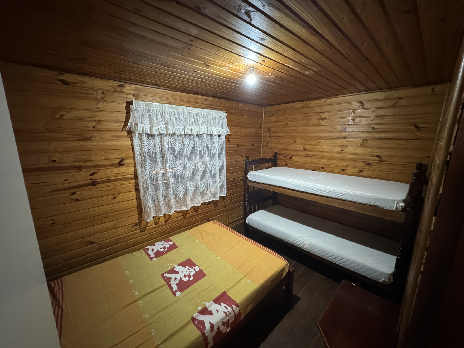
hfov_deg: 102.1
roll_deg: +0.3
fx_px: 188
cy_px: 174
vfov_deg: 85.7
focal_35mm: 14
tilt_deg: -11.2
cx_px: 232
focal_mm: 2.22
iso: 1250
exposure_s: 1/60
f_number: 2.2
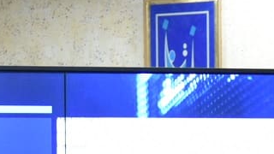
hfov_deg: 5.3
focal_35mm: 406
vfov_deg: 2.9
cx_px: 175
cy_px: 526
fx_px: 2950
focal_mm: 62
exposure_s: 1/80
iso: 2000
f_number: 4
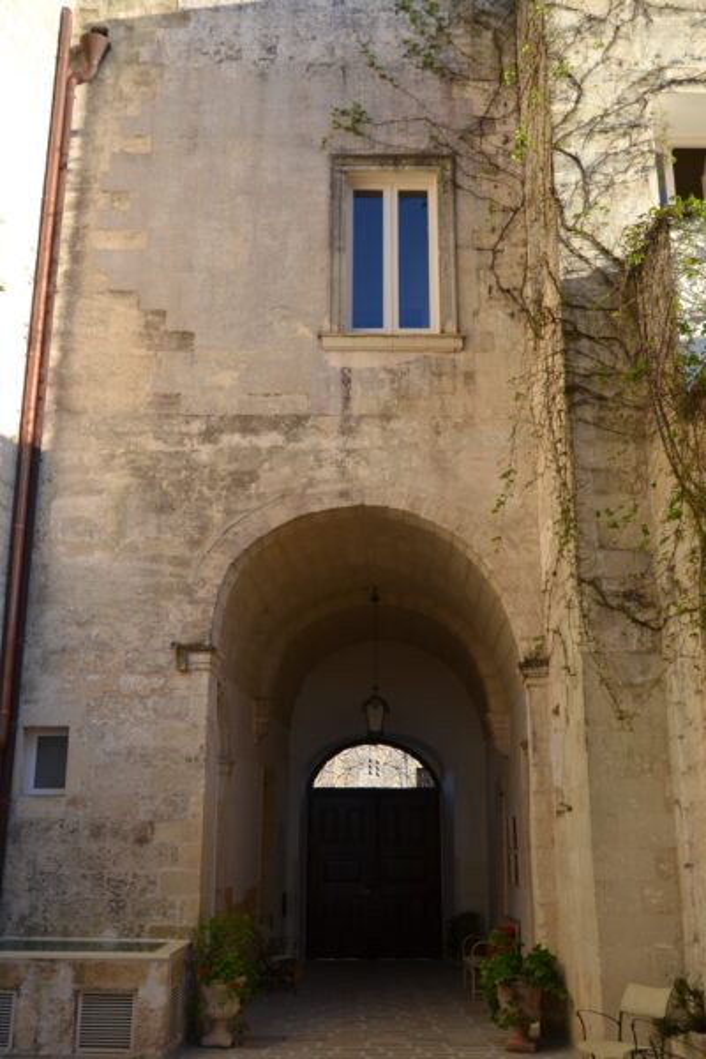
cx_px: 353
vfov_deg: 57.2
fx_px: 971
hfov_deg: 40.0
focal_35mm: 33
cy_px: 530
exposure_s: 1/125
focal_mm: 22
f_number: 5.6
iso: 100
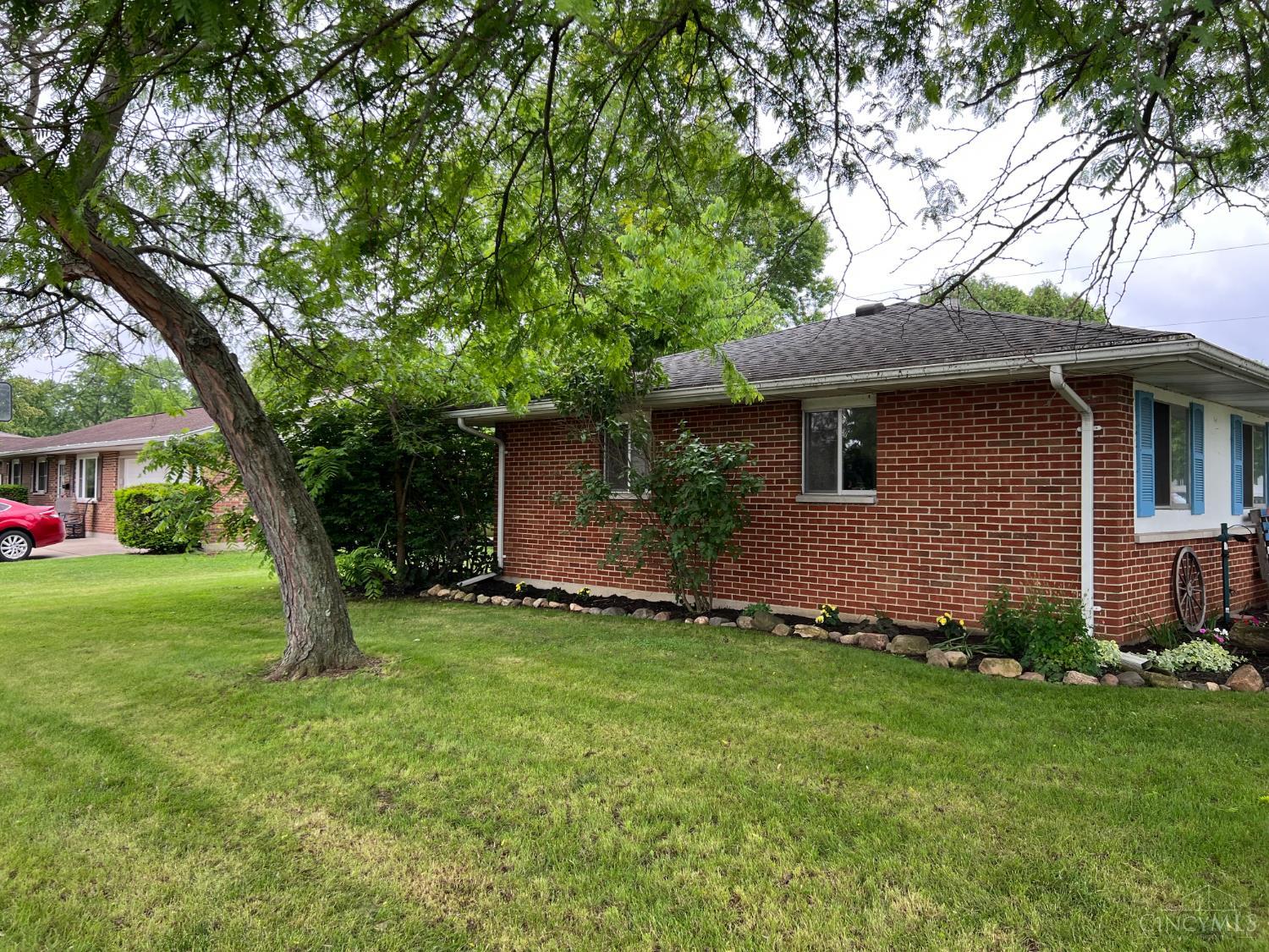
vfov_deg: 53.1
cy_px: 476
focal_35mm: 26
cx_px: 634
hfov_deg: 67.3
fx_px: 953
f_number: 1.5
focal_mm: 5.7
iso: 50
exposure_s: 1/395
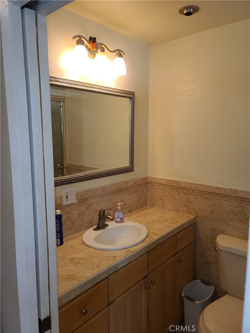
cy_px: 166
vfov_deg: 69.4
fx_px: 241
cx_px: 125
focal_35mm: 25
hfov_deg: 54.9
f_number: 1.8
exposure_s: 1/60
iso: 64
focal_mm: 7
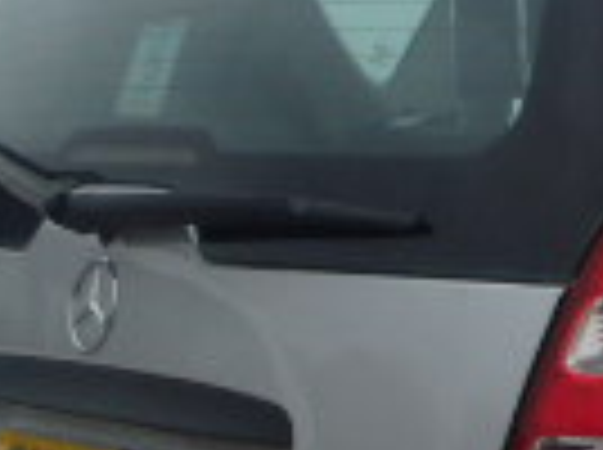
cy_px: 531
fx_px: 2330
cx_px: 1116
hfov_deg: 13.2
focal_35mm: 134
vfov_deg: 10.8
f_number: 3.9
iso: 200
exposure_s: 1/640
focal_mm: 5
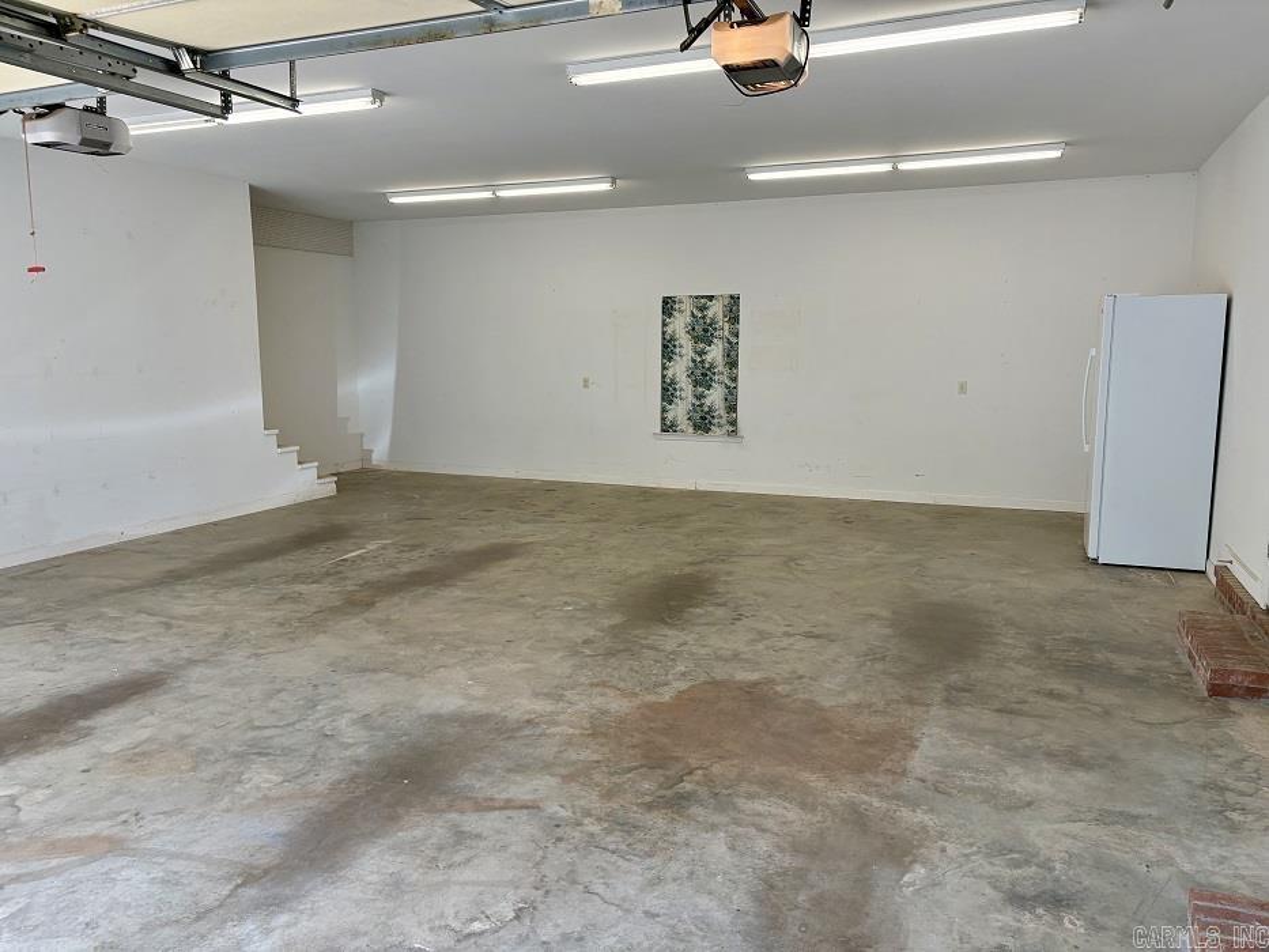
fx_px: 953
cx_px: 634
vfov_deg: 53.1
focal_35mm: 26
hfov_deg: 67.3
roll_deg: +0.5
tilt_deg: -8.2
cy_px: 476
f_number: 1.6
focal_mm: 5.96
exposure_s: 1/241
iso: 100
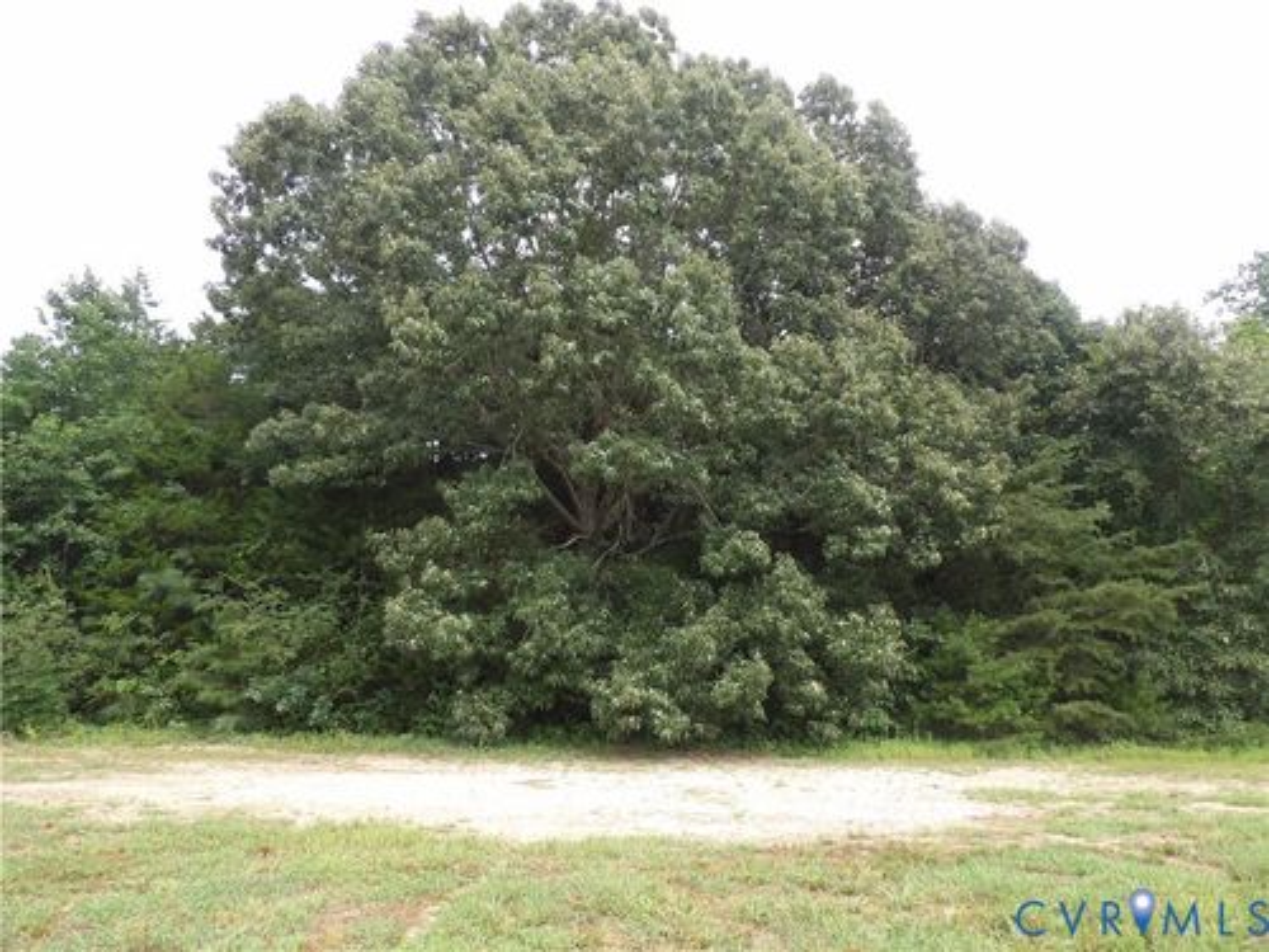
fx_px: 880
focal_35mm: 24
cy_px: 476
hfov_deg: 71.6
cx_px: 634
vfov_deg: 56.8
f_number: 3.2
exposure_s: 1/322
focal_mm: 4.3
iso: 100
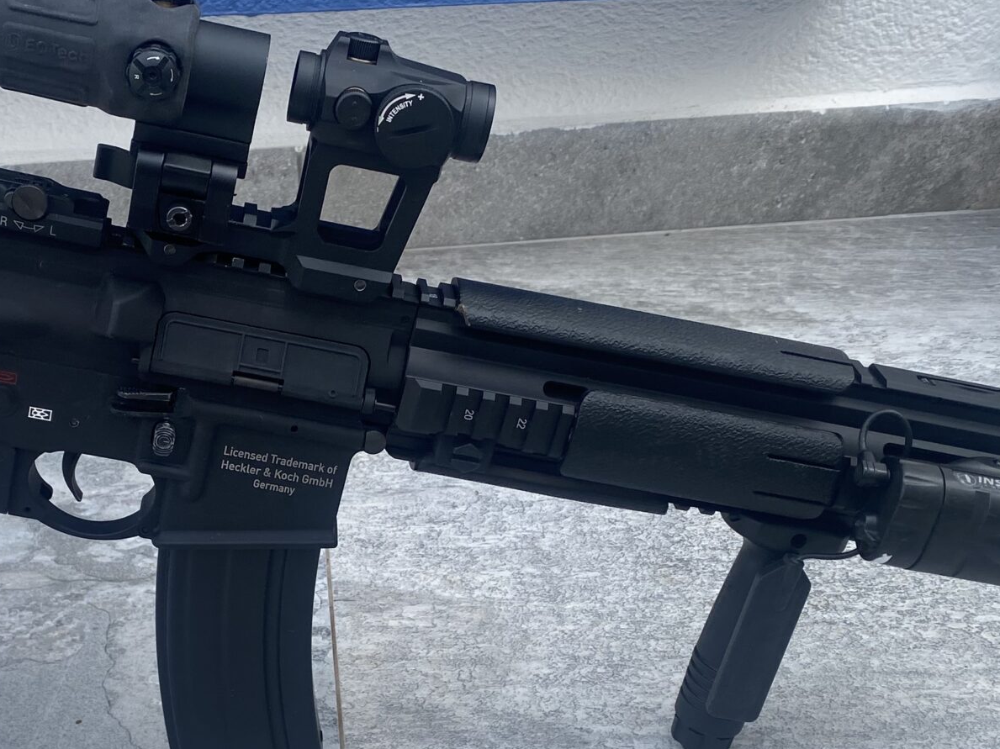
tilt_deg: -28.1
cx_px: 298
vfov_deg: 25.9
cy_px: 509
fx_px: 1617
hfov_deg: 33.9
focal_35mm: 56
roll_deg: +2.4
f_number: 1.8
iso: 32
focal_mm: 4.25
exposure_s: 1/762
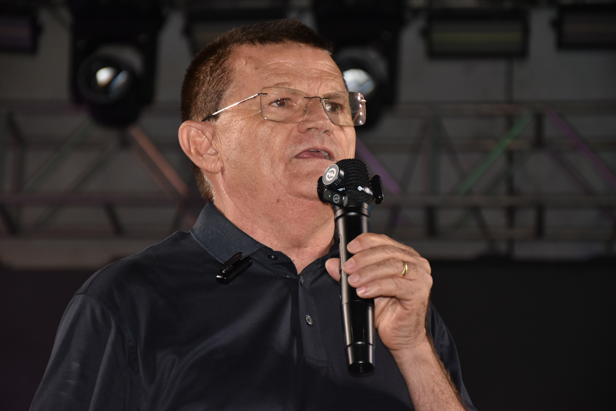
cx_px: 308
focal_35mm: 150
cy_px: 206
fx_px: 2566
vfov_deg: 9.1
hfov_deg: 13.7
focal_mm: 100
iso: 800
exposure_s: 1/100
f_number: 5.6
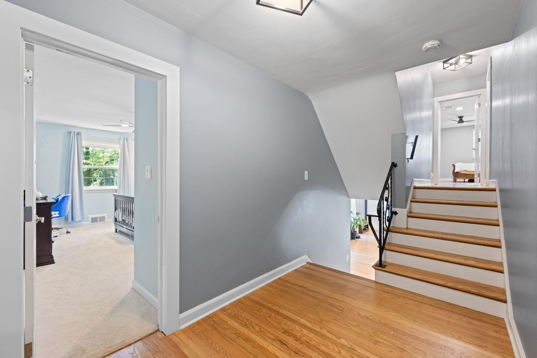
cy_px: 179
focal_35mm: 16
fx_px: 231
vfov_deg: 75.5
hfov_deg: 98.5
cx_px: 268
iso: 1600
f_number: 6.3
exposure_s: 1/8
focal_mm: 15.5
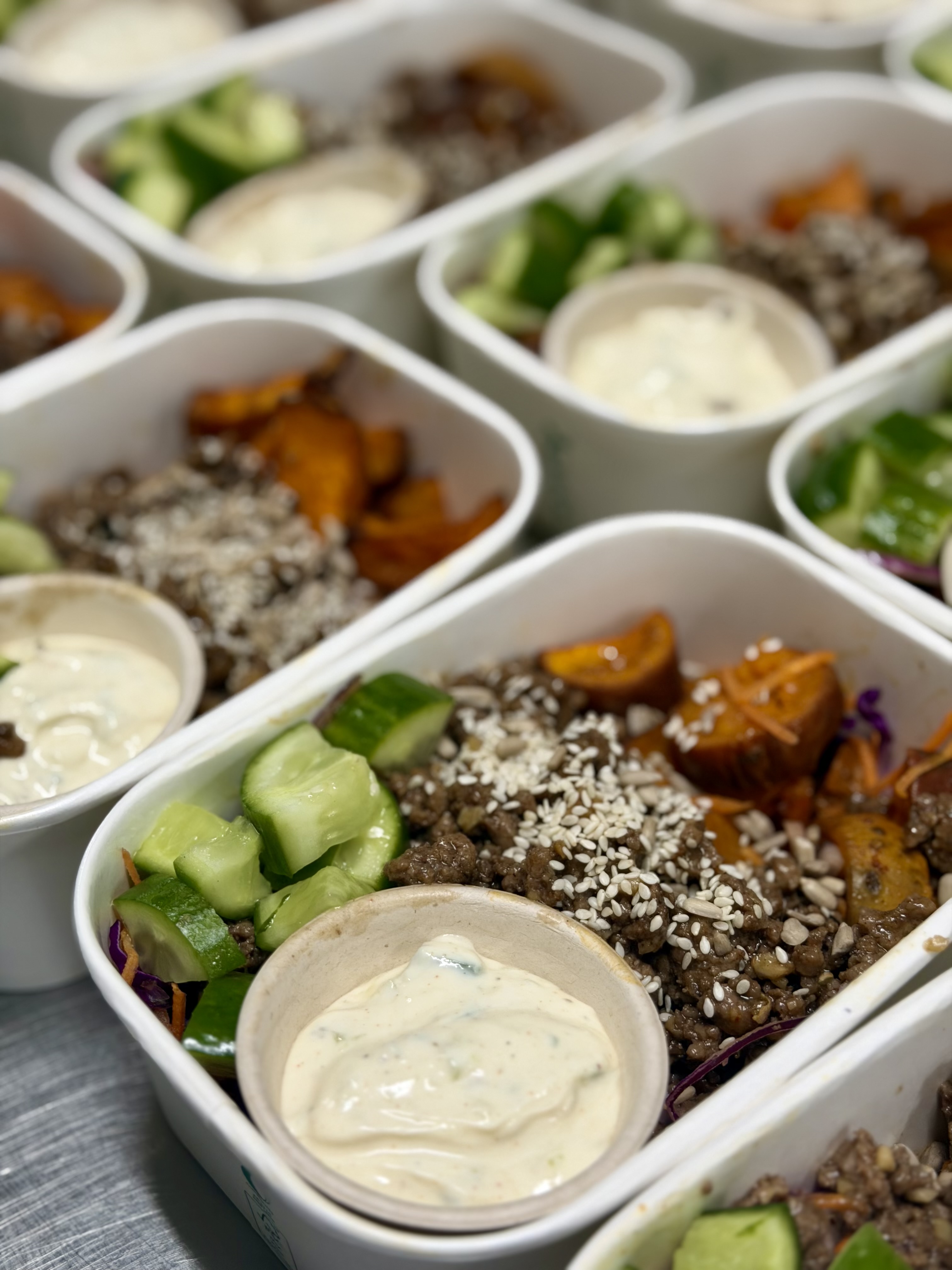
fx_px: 1760
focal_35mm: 48
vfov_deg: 39.7
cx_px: 476
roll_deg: +0.6
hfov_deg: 30.3
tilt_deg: -43.2
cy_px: 635
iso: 100
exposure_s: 1/100
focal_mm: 6.76
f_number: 1.78
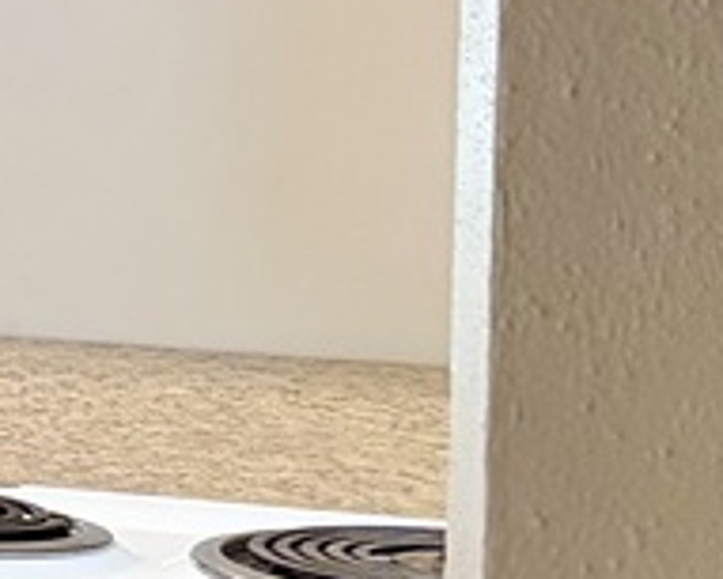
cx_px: -1896
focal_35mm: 191
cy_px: -8
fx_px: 4089
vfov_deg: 8.1
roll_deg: -0.4
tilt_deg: -2.8
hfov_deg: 7.8
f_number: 1.6
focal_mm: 5.96
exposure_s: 1/120
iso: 160
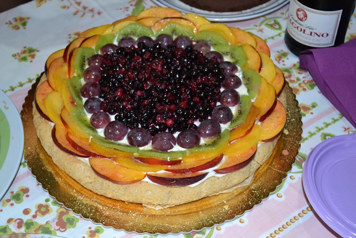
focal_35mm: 54
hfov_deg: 36.9
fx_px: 534
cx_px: 178
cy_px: 119
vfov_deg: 25.0
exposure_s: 1/60
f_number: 5
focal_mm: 36
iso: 1600
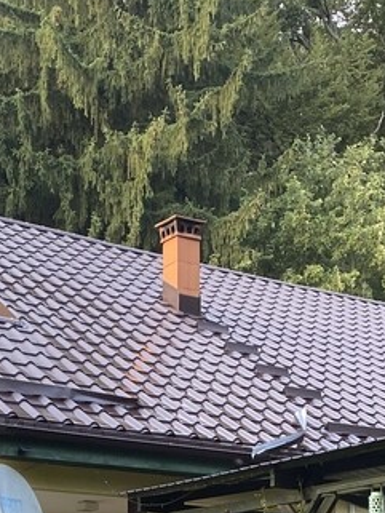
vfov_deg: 21.7
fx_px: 1230
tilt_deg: +2.6
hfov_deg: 17.8
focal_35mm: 83
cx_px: 163
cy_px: 628
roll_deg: +0.4
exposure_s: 1/121
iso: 125
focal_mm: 4.25
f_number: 1.8
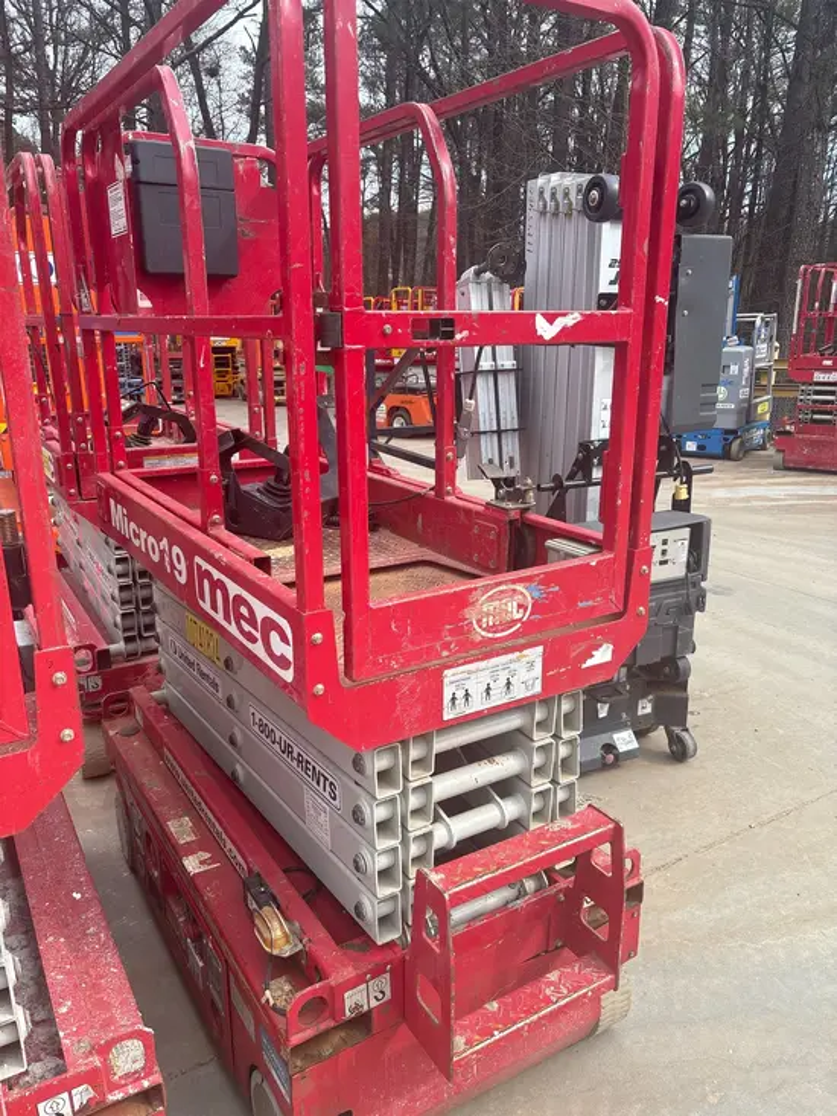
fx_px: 838
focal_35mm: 26
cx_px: 418
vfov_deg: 67.3
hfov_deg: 53.1
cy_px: 558
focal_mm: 5.96
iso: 50
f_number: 1.6
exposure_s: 1/837
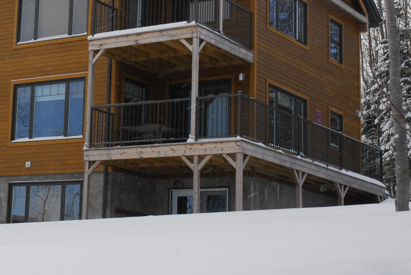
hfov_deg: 21.2
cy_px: 76
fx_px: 1063
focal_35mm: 93
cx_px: 16
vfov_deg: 14.7
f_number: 18
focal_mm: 31
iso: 400
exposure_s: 1/125
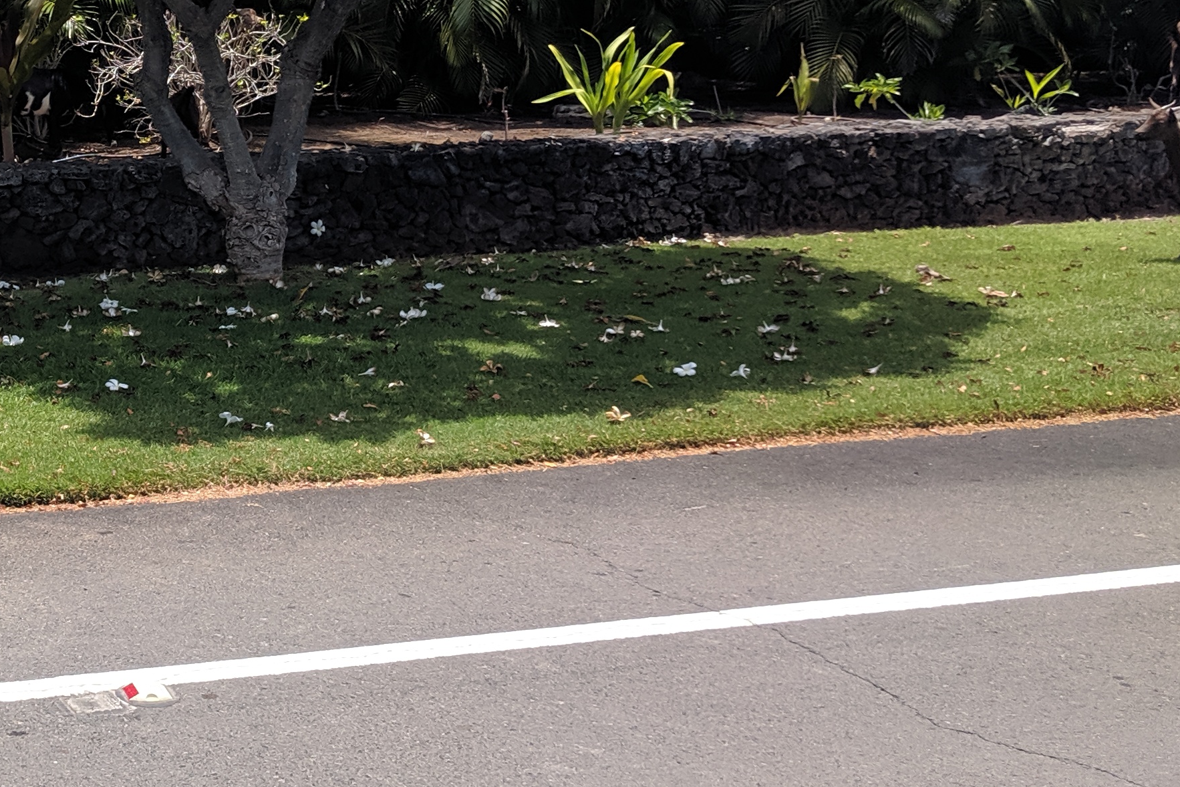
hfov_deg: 29.6
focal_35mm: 62
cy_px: 121
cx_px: -79
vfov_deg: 21.5
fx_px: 2032
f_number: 2
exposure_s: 1/1193
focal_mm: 4.67
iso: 49
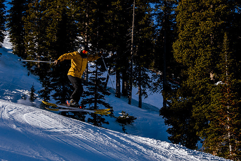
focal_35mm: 93
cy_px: 69
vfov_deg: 14.6
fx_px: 626
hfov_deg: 21.7
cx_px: 153
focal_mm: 46
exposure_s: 1/1000
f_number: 6.3
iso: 160
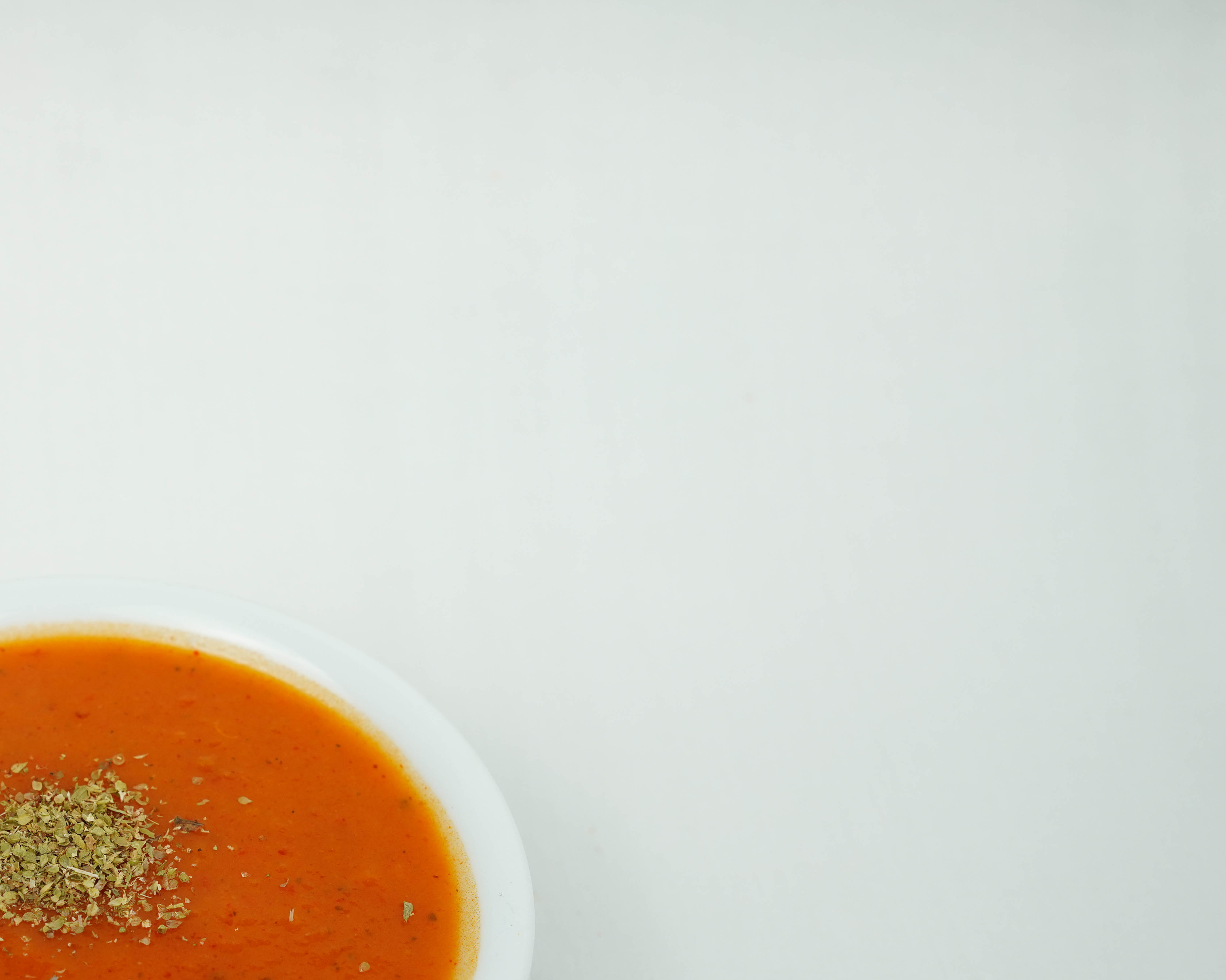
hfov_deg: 26.8
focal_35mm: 68
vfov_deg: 22.2
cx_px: 86
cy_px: 763
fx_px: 2467
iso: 500
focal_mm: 35
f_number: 3.5
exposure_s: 1/400
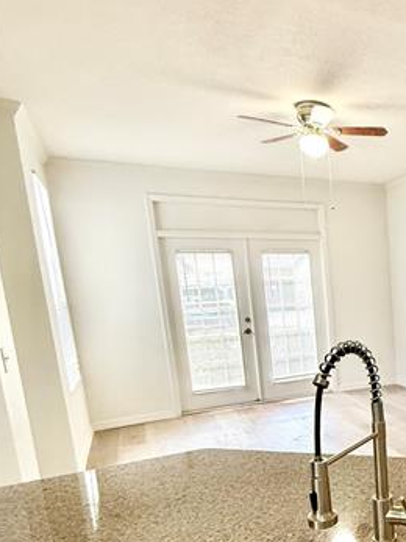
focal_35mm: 31
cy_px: 373
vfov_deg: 56.7
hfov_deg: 38.1
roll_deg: +2.6
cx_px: 442
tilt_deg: -10.8
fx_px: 485
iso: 320
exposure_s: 1/120
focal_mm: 2.22
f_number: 2.2
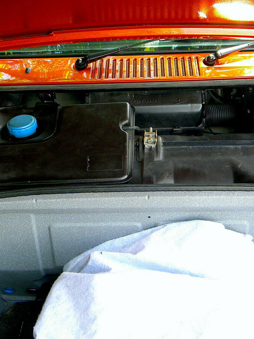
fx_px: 538
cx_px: 138
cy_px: 170
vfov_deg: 34.9
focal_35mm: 55
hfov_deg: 26.5
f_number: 3.8
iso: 160
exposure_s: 1/76
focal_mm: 7.3
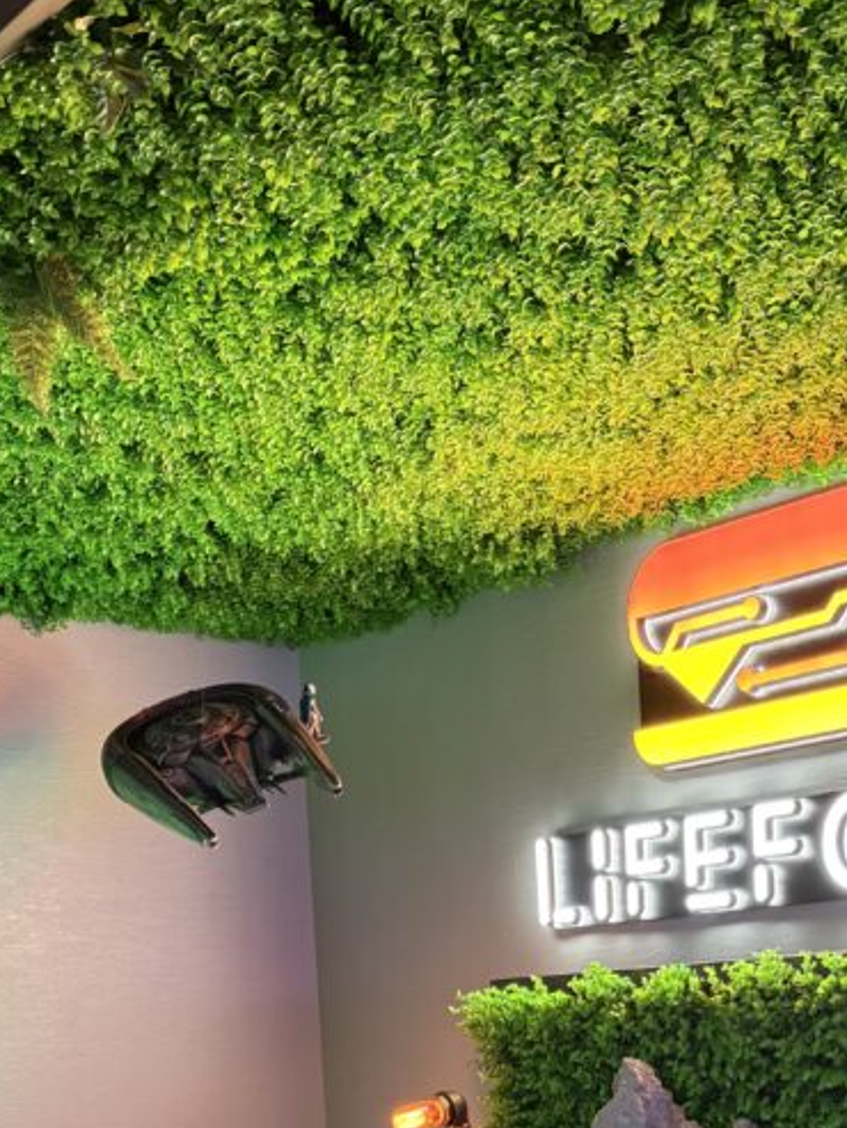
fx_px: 1761
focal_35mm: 54
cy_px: 1169
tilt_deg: -3.4
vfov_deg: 32.3
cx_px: 664
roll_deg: +1.8
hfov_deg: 26.6
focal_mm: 5.96
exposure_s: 1/60
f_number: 1.6
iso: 400
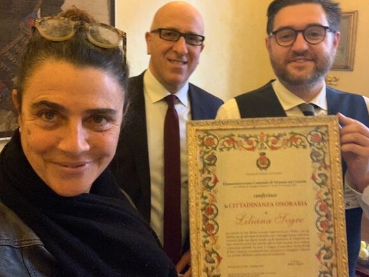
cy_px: 123
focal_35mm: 36
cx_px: 195
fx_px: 384
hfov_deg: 51.3
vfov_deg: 39.6
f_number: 2.2
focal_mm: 2.87
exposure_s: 1/25
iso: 500
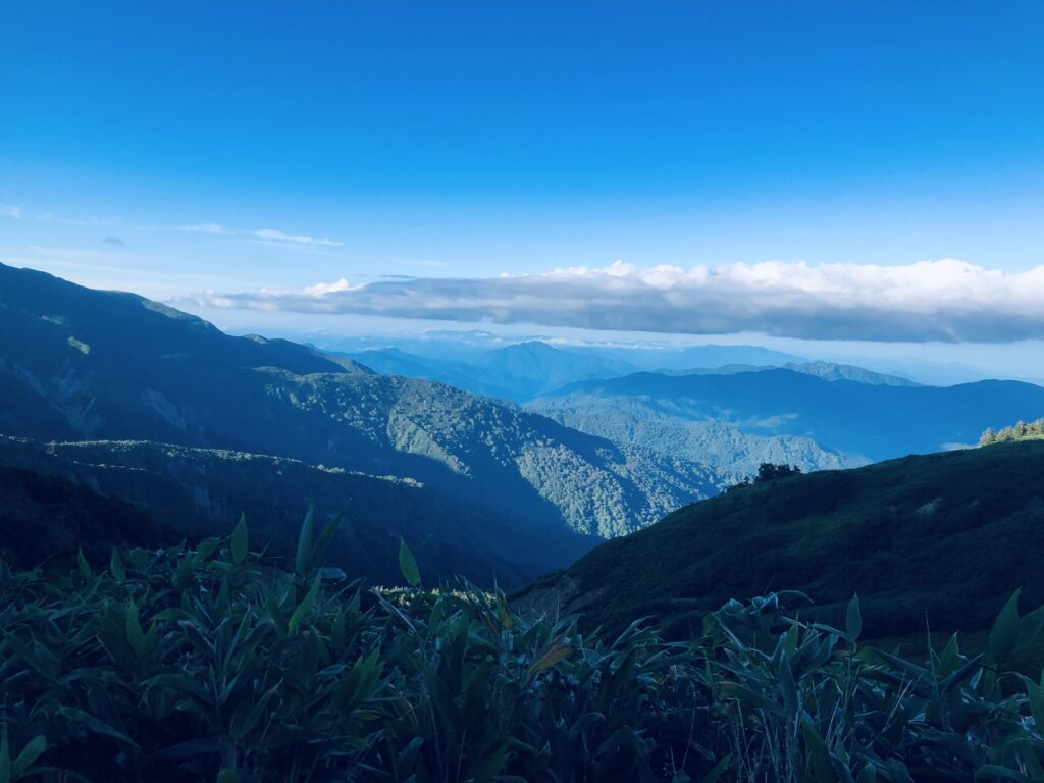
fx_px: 844
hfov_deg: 63.4
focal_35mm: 28
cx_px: 522
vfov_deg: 49.7
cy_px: 392
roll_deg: -2.1
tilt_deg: -4.6
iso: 20
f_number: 1.8
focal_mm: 4
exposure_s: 1/1412
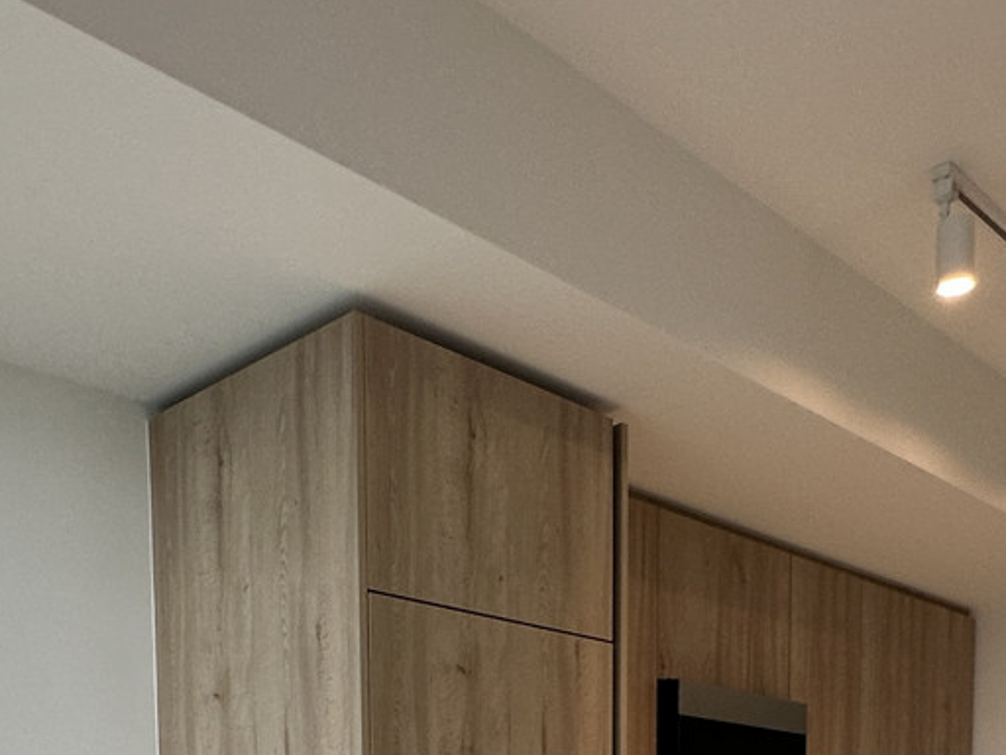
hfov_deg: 44.8
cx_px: 489
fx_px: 1221
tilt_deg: -1.3
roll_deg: +0.0
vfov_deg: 28.1
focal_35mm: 42
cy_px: 995
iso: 100
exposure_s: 1/120
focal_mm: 2.22
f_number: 2.2
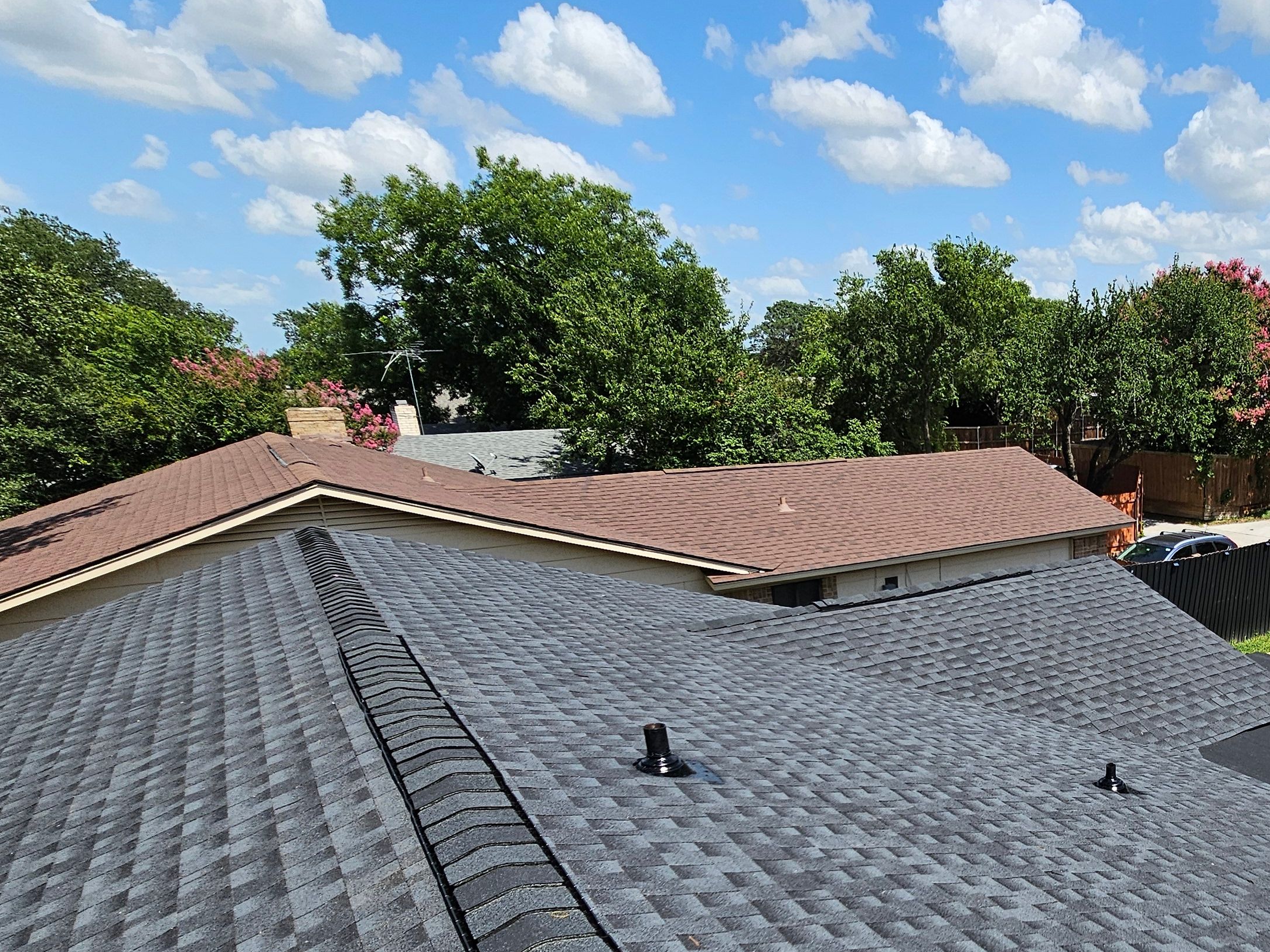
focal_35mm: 24
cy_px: 709
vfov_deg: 54.3
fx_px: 880
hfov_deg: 64.1
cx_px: 1050
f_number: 2.2
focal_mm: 2.2
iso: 50
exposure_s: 1/2359
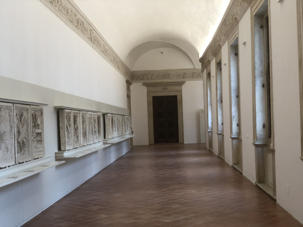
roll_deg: +3.0
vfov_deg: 28.0
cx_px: 152
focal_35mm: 52
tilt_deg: +0.6
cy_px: 114
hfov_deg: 36.8
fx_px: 455
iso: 64
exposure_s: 1/50
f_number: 2.4
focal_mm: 6
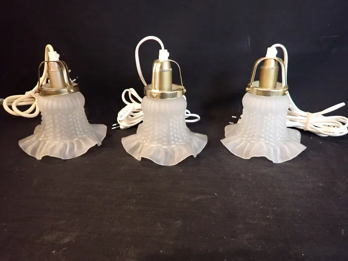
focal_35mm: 19
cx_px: 174
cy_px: 130
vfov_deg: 68.7
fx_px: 191
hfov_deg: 84.7
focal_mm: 3.33
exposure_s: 1/40
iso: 1000
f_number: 2
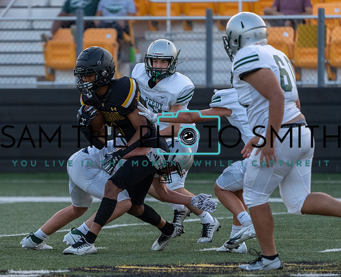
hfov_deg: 4.0
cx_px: 108
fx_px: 4838
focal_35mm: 477
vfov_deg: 3.3
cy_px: 155
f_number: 5.6
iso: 2000
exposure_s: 1/1000
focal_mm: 370
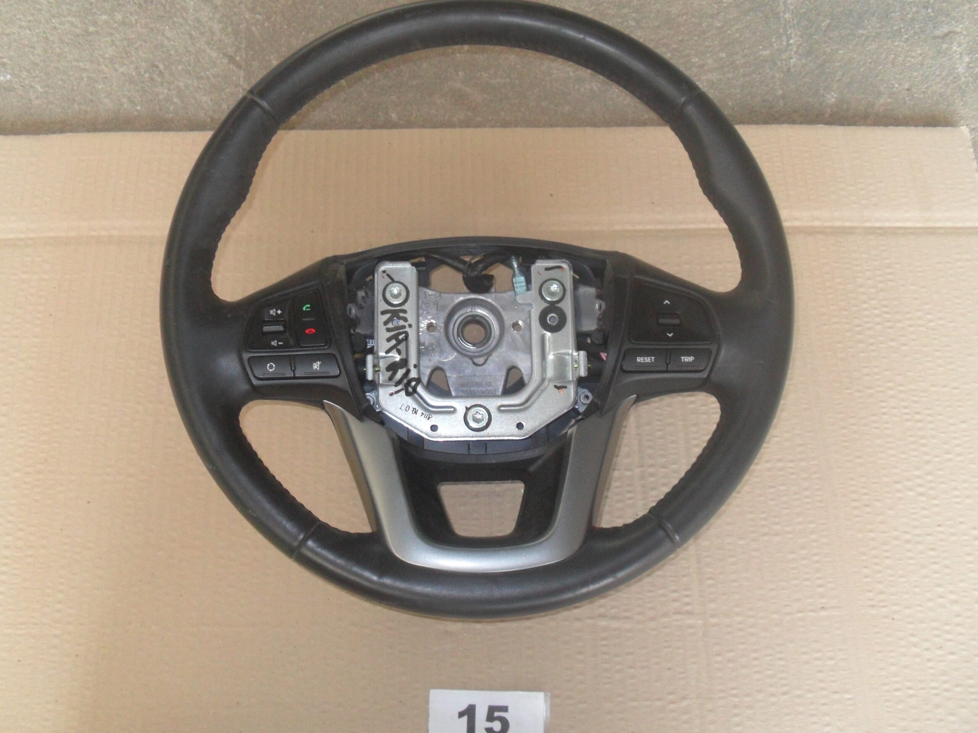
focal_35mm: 35
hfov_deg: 52.6
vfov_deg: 40.7
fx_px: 989
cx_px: 489
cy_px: 366
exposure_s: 1/45
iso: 200
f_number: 3
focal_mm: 6.3
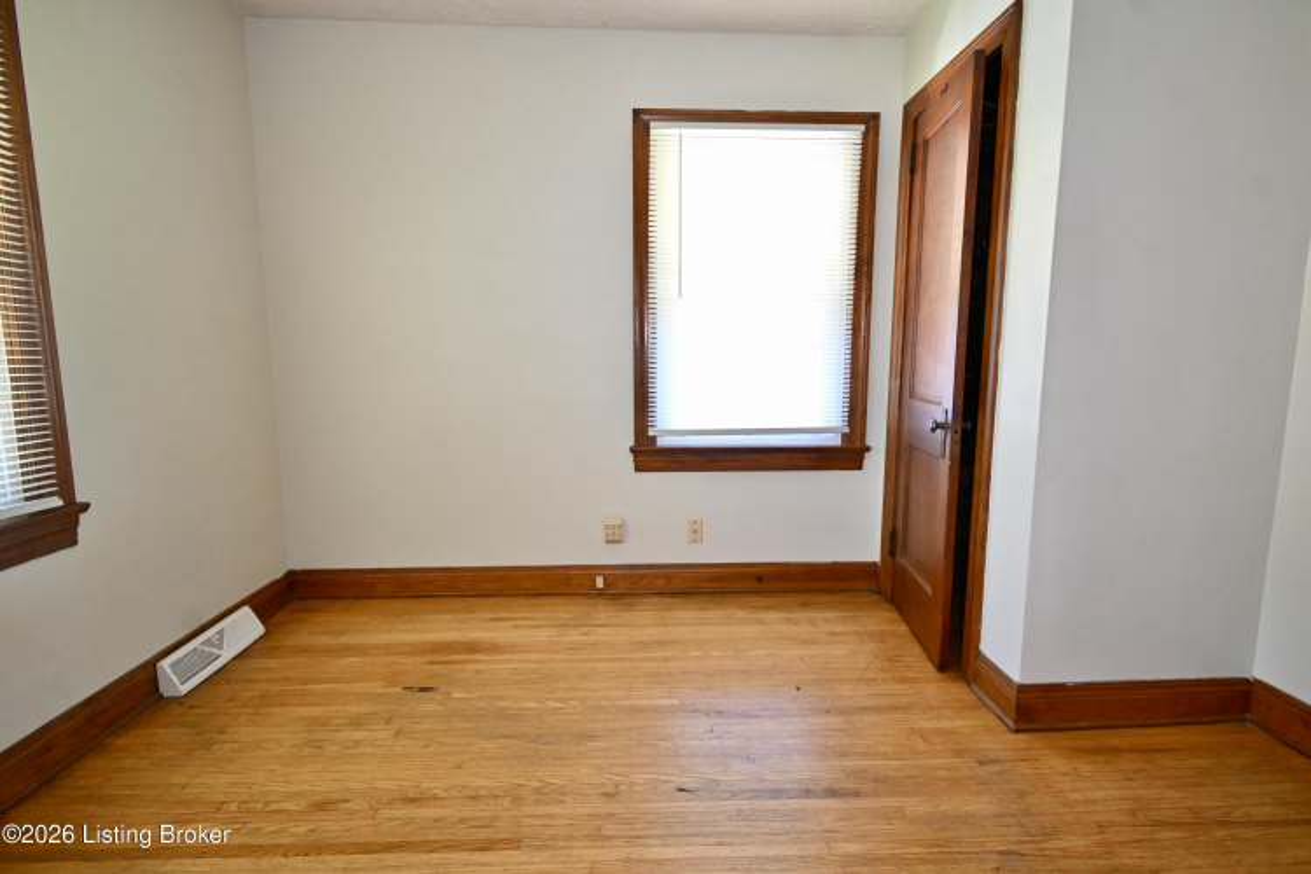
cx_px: 656
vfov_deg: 72.1
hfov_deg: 95.0
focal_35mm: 16
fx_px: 601
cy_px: 437
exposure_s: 1/15
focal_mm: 11
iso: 360
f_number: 5.6
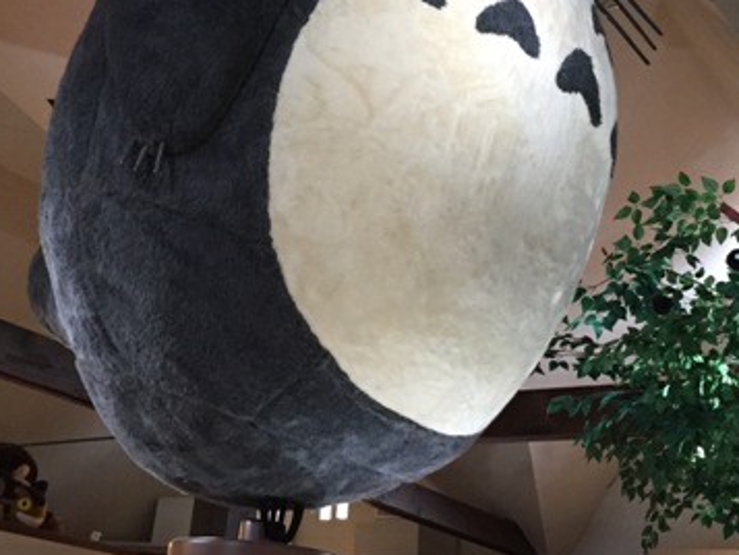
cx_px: 339
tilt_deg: +26.8
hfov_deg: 36.8
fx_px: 1110
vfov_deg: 27.8
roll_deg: -5.9
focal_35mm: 52
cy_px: 164
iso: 250
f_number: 2.2
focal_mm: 4.15
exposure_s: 1/33
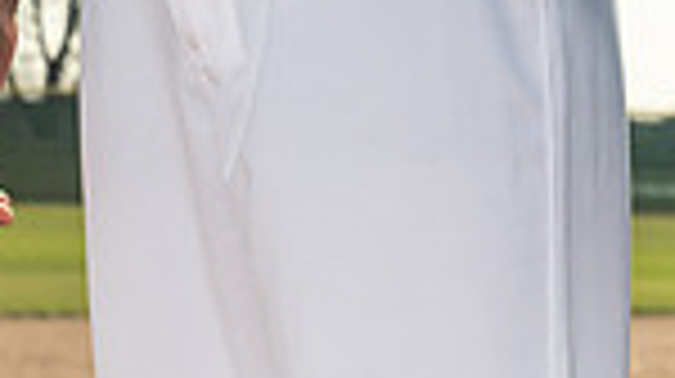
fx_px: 3826
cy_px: -562
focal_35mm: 214
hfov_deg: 10.1
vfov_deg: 5.4
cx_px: 284
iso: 500
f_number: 7.1
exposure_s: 1/200
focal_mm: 68
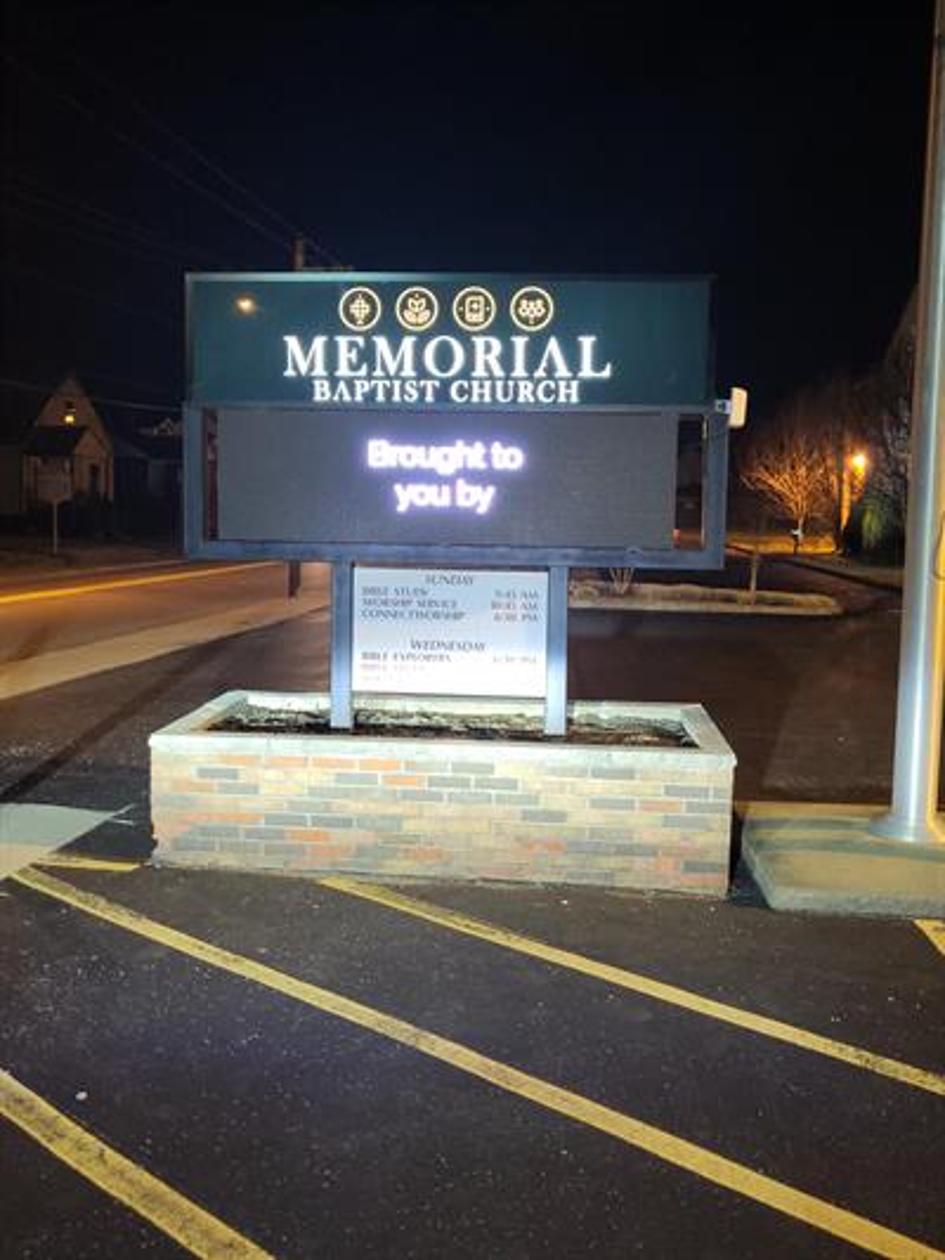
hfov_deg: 53.1
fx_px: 946
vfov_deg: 67.3
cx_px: 472
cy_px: 630
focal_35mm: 26
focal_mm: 4.25
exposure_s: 1/9.99
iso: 160
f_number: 1.8
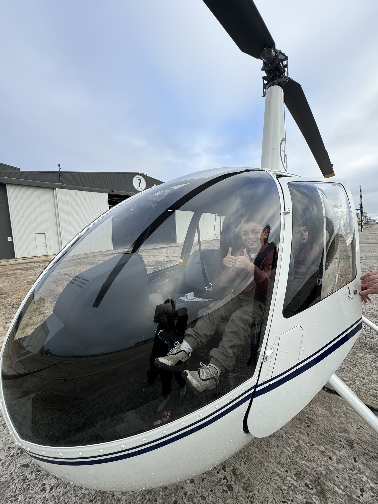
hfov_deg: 85.7
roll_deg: +2.5
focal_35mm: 14
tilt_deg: -10.6
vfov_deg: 102.1
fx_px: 204
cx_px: 189
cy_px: 252
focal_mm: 2.22
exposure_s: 1/332
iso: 40
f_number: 2.2
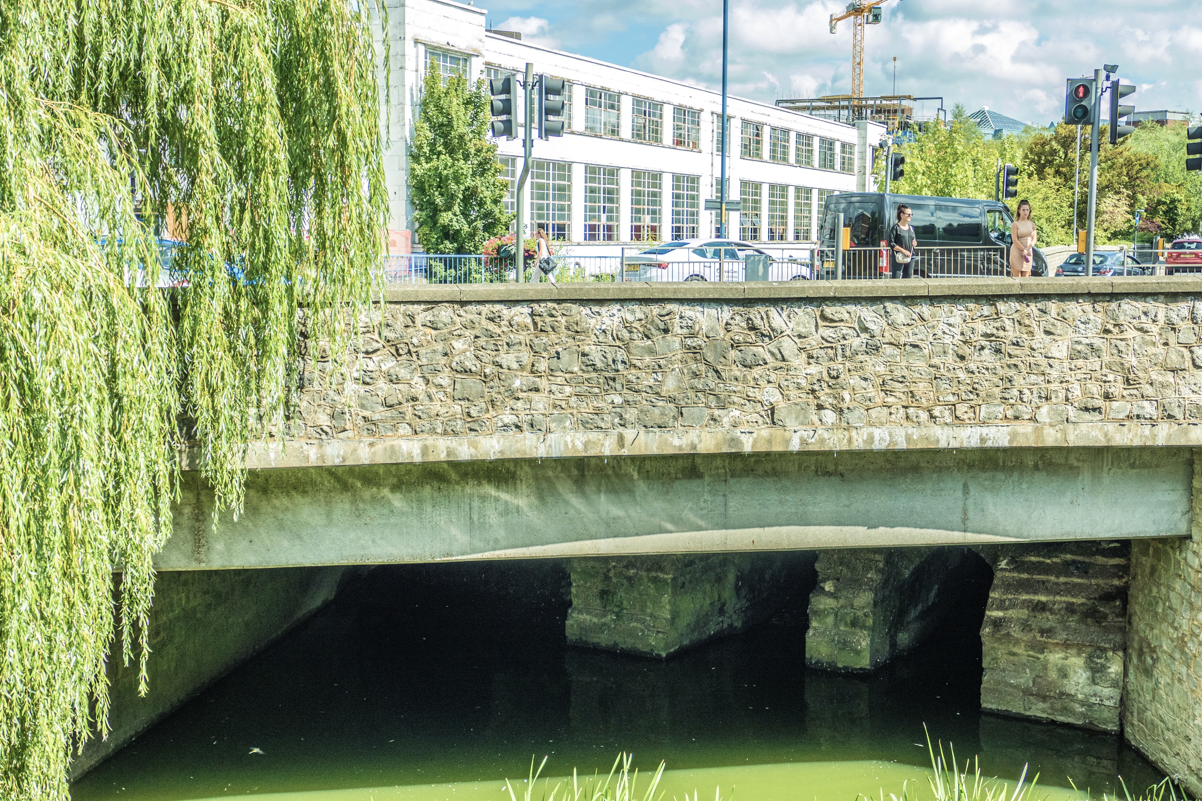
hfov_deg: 41.1
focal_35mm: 48
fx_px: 1603
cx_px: 605
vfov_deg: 28.1
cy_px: 409
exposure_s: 1/800
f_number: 3.3
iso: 125
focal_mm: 17.27
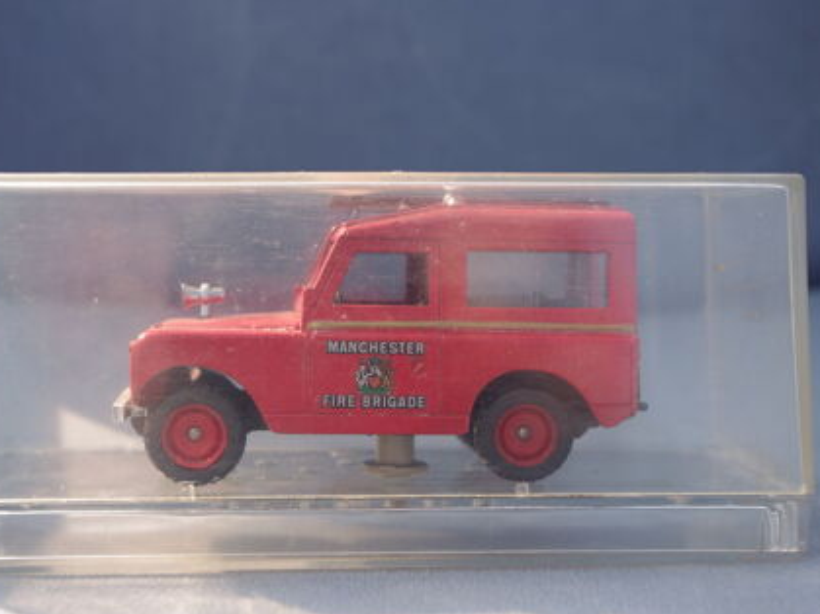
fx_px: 1563
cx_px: 380
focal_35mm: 66
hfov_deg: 29.4
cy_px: 306
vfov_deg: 22.2
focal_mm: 40
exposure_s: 1/125
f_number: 7.1
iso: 100
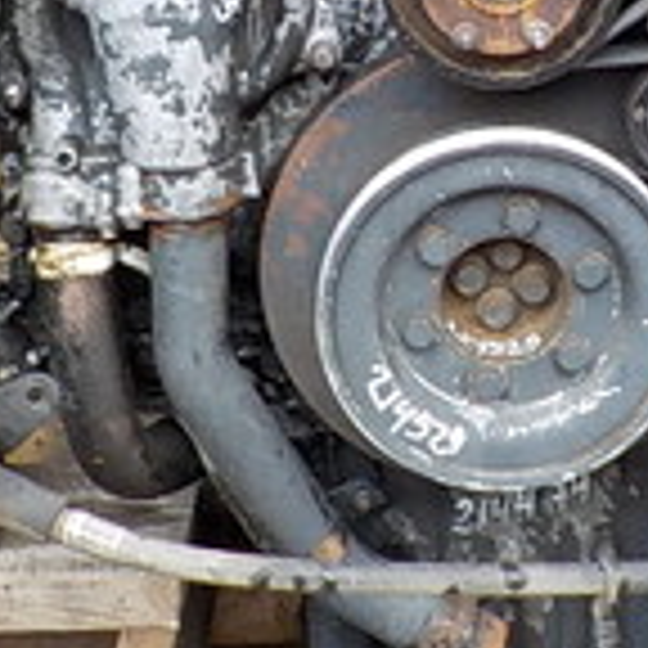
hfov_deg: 14.7
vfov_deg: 14.4
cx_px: 500
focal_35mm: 118
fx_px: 2499
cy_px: -63
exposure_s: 1/30
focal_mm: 4.1
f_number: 3.3
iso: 160
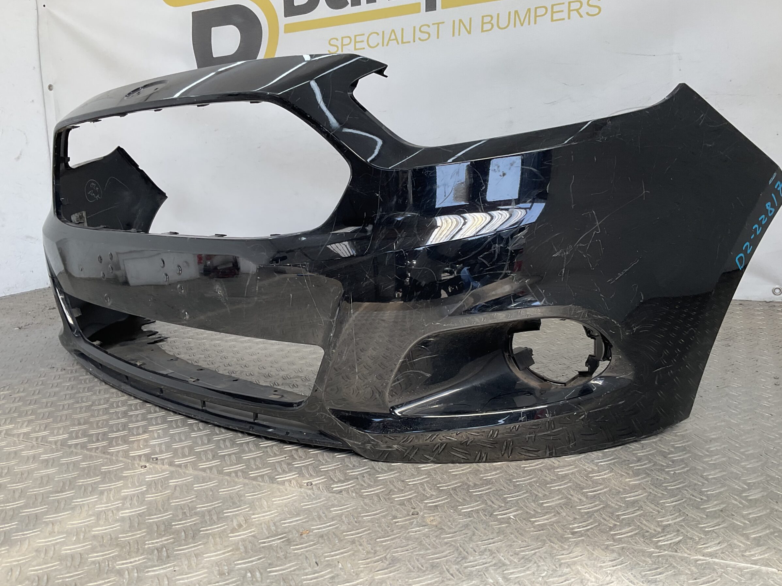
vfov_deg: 45.4
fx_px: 700
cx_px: 402
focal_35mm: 31
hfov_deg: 58.3
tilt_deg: -13.0
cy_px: 293
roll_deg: +3.8
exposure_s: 1/225
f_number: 1.8
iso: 16
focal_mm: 3
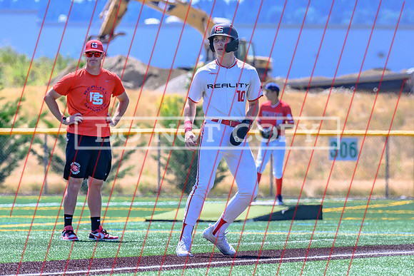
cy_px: 174
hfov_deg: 5.8
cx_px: 161
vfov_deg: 3.9
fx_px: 4065
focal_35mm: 353
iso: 1100
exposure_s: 1/3200
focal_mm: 200
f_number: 5
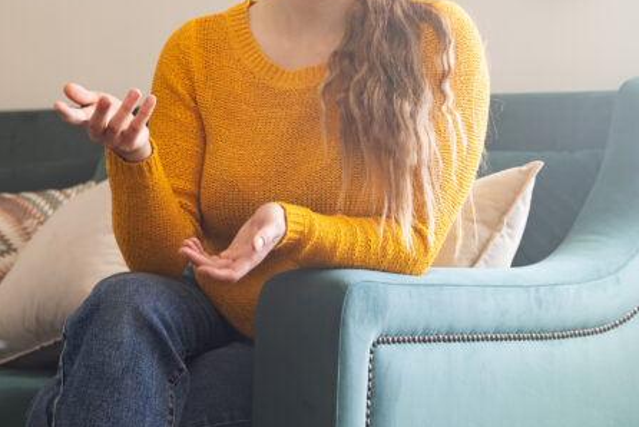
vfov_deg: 11.7
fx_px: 2078
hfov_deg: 17.2
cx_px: 67
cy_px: 176
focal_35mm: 117
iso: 250
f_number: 2.8
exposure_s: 1/125
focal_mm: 51
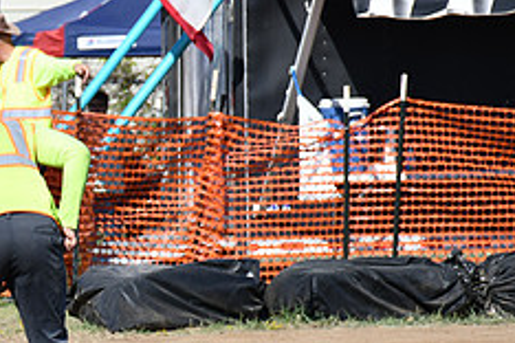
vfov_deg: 2.4
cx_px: -88
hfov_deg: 3.6
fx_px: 8211
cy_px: 243
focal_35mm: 574
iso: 180
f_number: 8
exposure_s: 1/500
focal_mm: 155
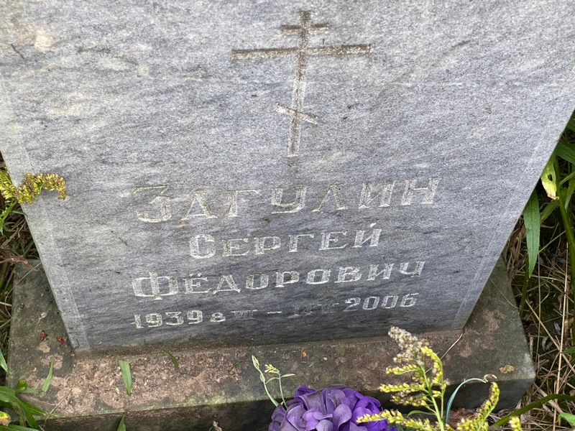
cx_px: 288
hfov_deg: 36.8
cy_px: 216
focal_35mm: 52
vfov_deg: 28.0
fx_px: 864
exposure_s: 1/88
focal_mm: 6
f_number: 2
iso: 160
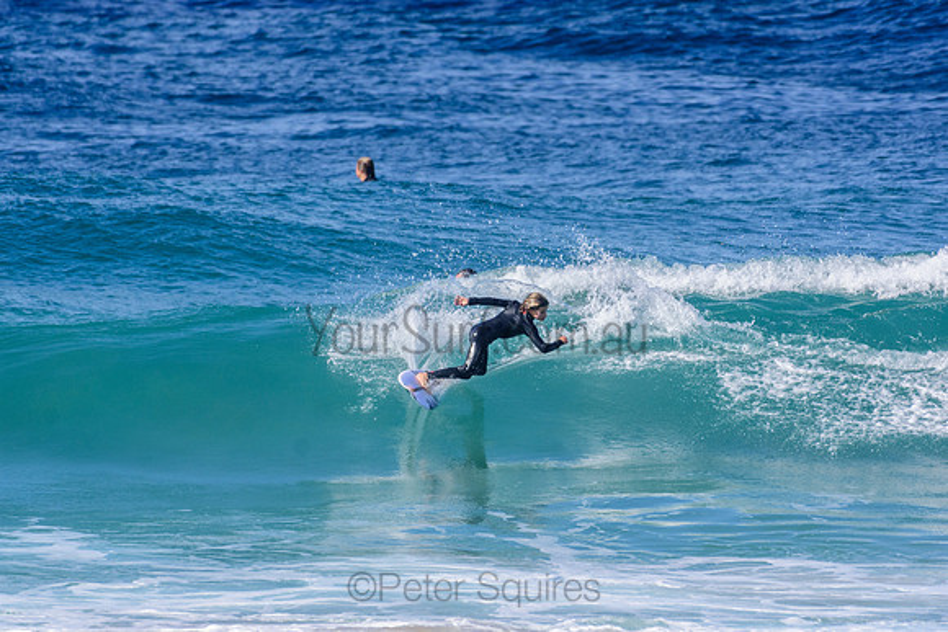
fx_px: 19754
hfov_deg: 2.7
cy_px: 316
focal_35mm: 750
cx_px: 474
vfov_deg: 1.8
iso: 320
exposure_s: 1/2000
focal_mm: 500
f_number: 5.6
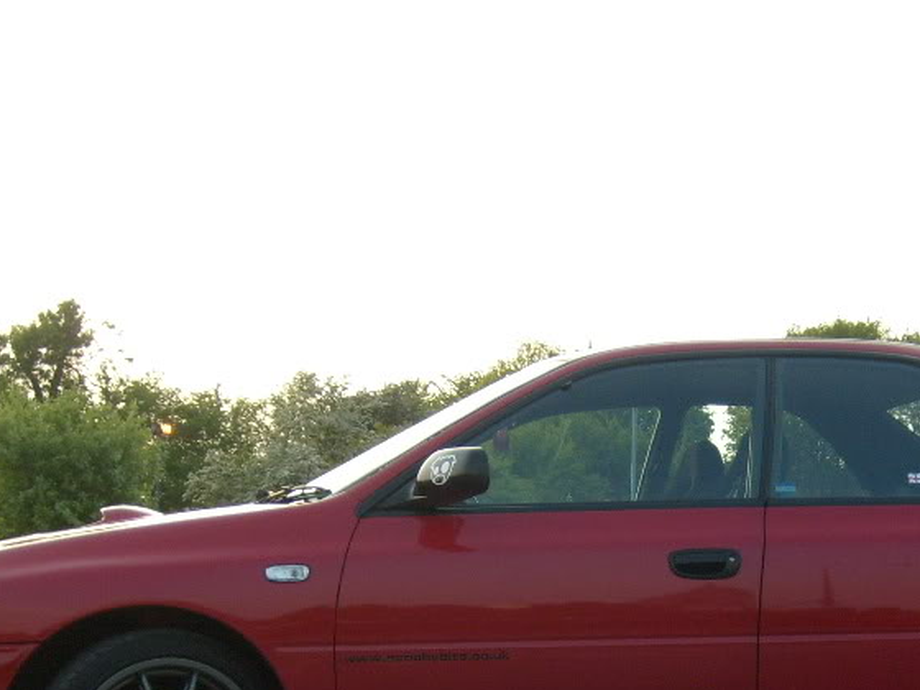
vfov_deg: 22.5
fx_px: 1701
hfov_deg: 30.1
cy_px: 595
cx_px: 611
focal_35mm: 64
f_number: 7.1
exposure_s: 1/90
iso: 80
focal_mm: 5.8
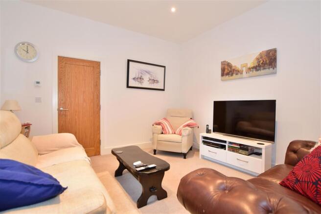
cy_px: 107
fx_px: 134
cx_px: 160
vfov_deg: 77.3
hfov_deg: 100.4
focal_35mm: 15
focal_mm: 10
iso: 200
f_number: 5
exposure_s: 1/4
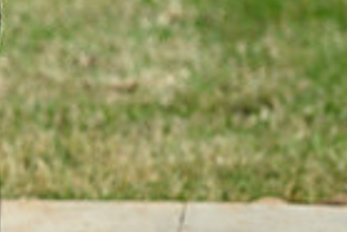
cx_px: -287
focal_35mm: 564
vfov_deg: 2.4
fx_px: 5442
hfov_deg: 3.6
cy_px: 168
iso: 140
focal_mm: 135
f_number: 4.5
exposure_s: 1/1000
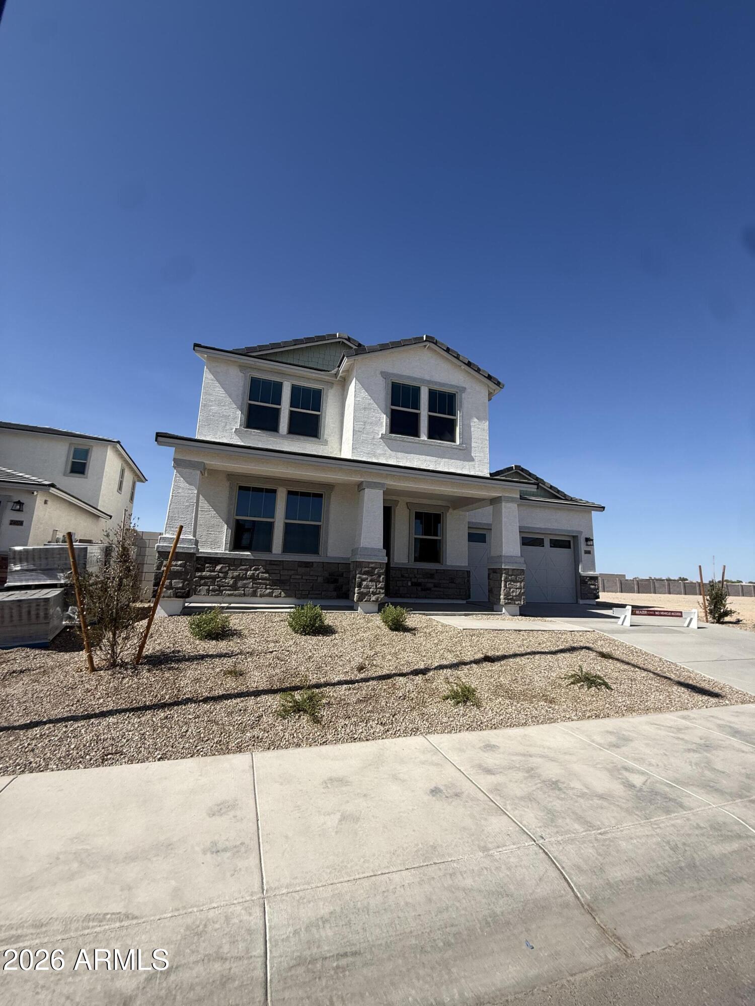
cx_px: 378
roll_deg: -1.6
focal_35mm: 14
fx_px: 407
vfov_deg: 102.1
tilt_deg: +11.6
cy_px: 503
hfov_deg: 85.7
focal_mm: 2.22
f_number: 2.2
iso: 50
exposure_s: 1/2320
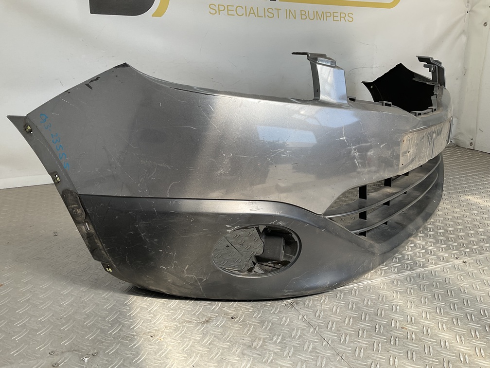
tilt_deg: -17.0
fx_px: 411
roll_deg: -1.4
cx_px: 245
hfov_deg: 61.7
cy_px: 184
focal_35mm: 29
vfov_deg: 48.2
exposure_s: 1/348
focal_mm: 3
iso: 16
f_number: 1.8
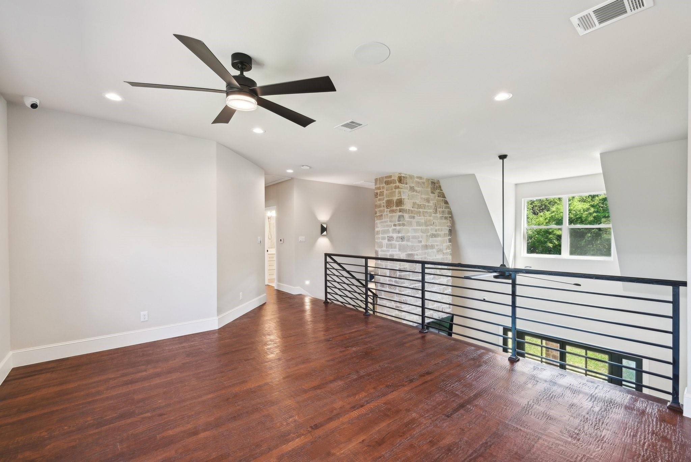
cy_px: 231
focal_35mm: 16
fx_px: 298
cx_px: 346
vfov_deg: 75.5
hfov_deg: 98.5
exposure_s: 1/15
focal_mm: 15.5
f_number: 8
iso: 400
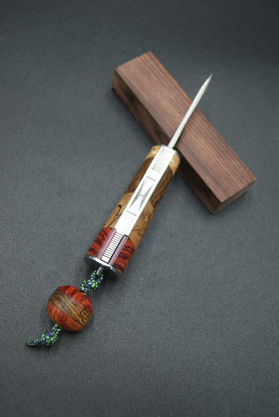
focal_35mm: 45
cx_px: 140
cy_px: 208
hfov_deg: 29.9
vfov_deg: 43.6
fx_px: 522
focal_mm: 30
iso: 100
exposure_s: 1/60
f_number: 4.5
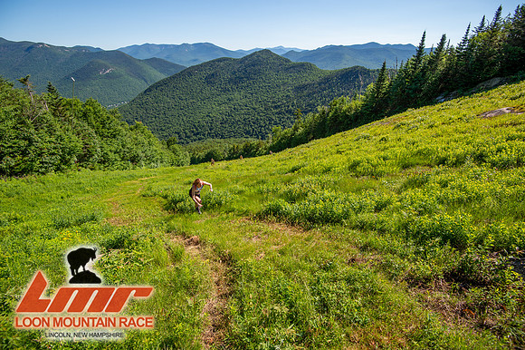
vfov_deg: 73.7
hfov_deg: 96.8
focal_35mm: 16
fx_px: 233
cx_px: 262
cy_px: 175
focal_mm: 16
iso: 100
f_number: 5
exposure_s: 1/320
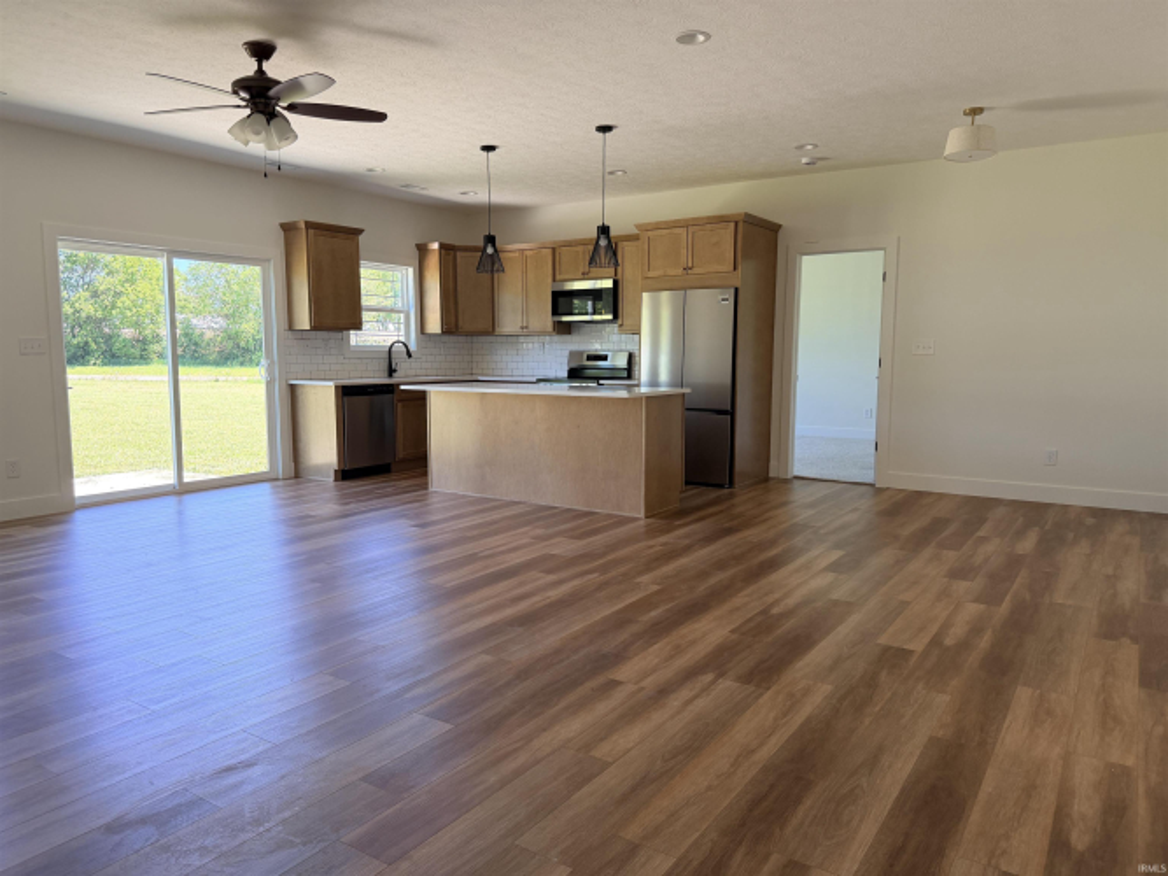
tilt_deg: -6.2
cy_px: 438
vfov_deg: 56.8
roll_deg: +0.4
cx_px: 584
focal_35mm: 24
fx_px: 810
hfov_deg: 71.6
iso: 125
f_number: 1.78
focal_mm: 6.76
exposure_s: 1/205
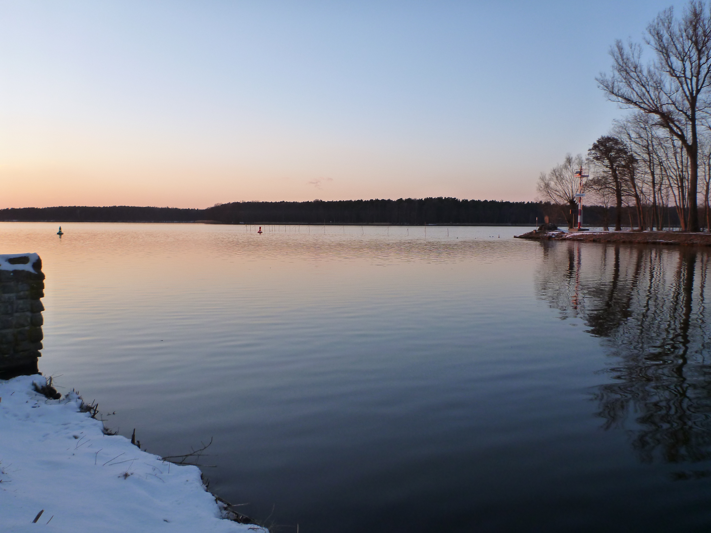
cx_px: 356
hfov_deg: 63.4
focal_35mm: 28
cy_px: 266
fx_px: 575
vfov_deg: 49.7
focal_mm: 4.9
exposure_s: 1/160
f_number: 3.3
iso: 160
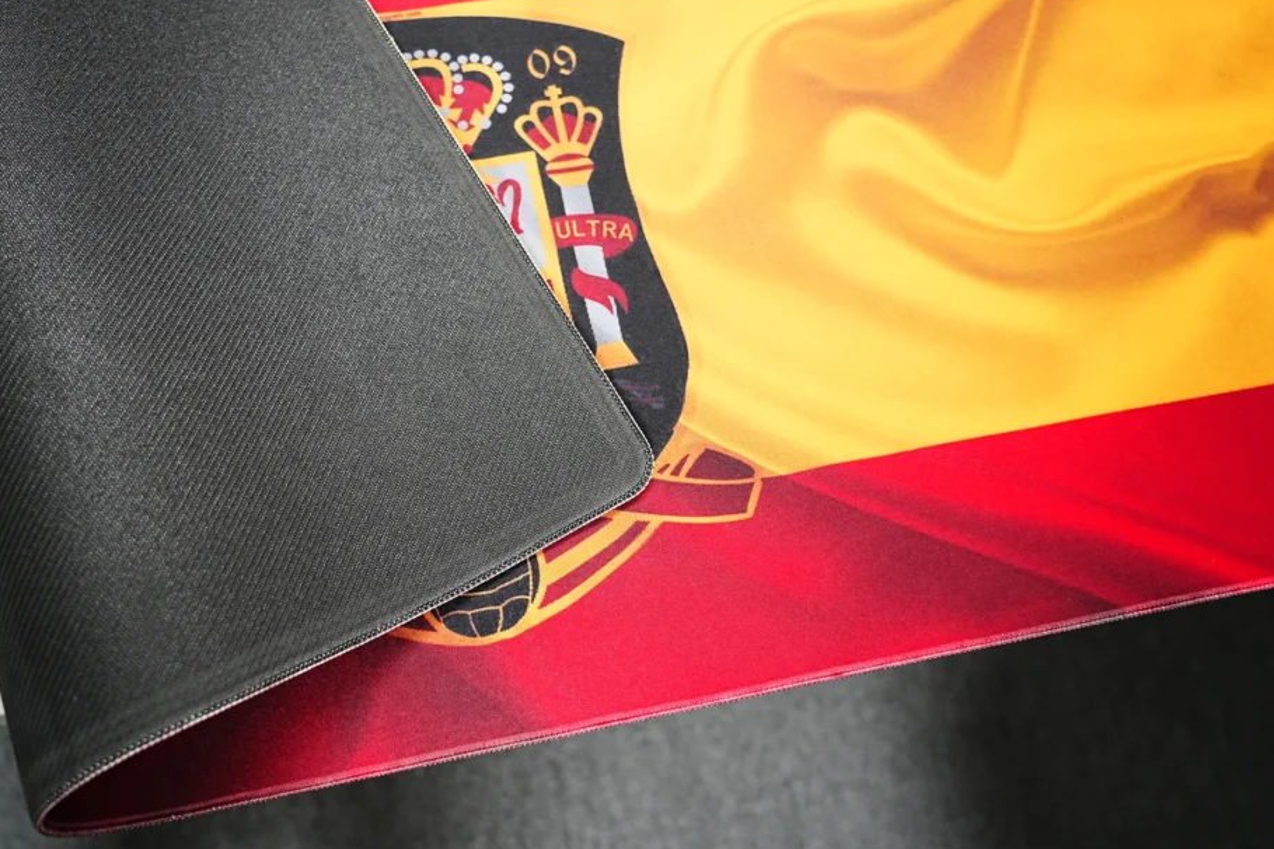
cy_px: 404
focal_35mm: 33
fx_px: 1168
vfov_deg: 40.0
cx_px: 586
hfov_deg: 57.2
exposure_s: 1/30
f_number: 4
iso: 1250
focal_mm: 30
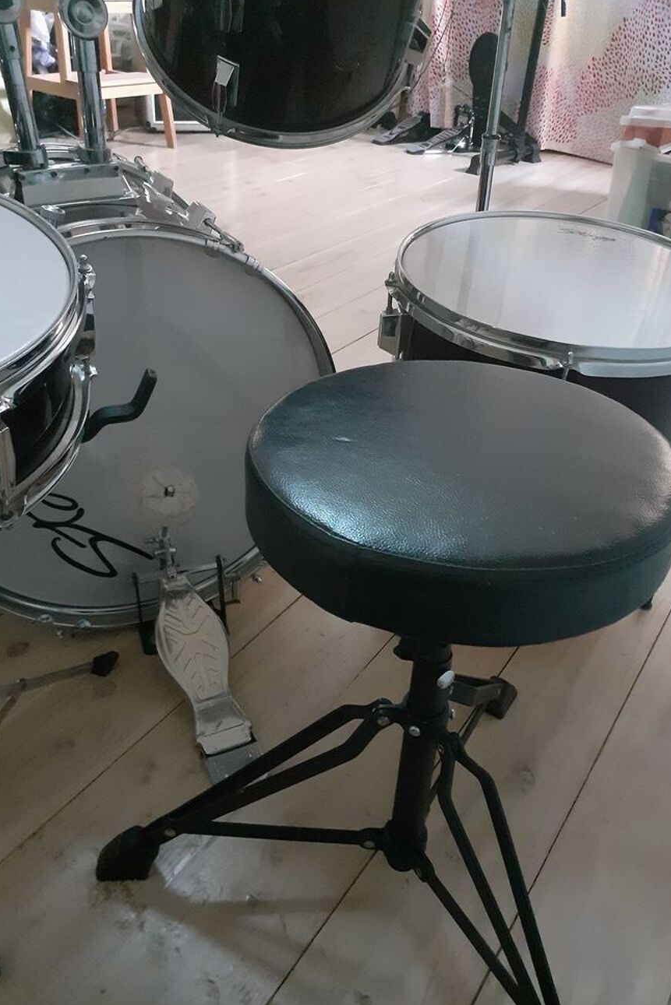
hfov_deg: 45.0
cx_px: 336
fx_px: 811
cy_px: 505
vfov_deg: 63.7
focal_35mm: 29
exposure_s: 1/13
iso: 1250
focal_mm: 3.6
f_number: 1.9
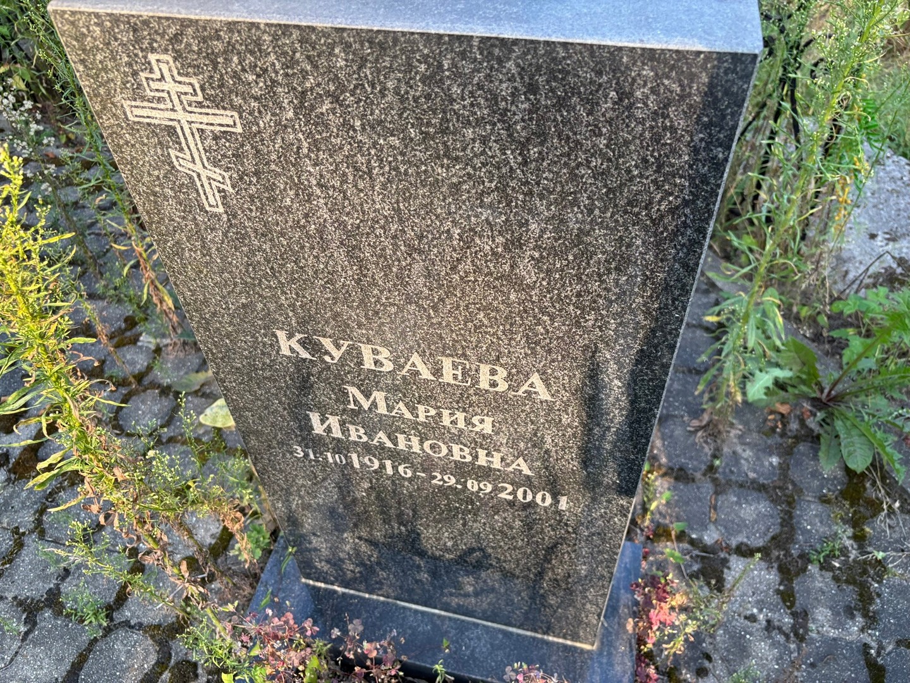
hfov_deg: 67.3
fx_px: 683
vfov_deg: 53.1
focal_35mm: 26
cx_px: 455
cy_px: 342
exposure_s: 1/143
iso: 40
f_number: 1.6
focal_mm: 5.96
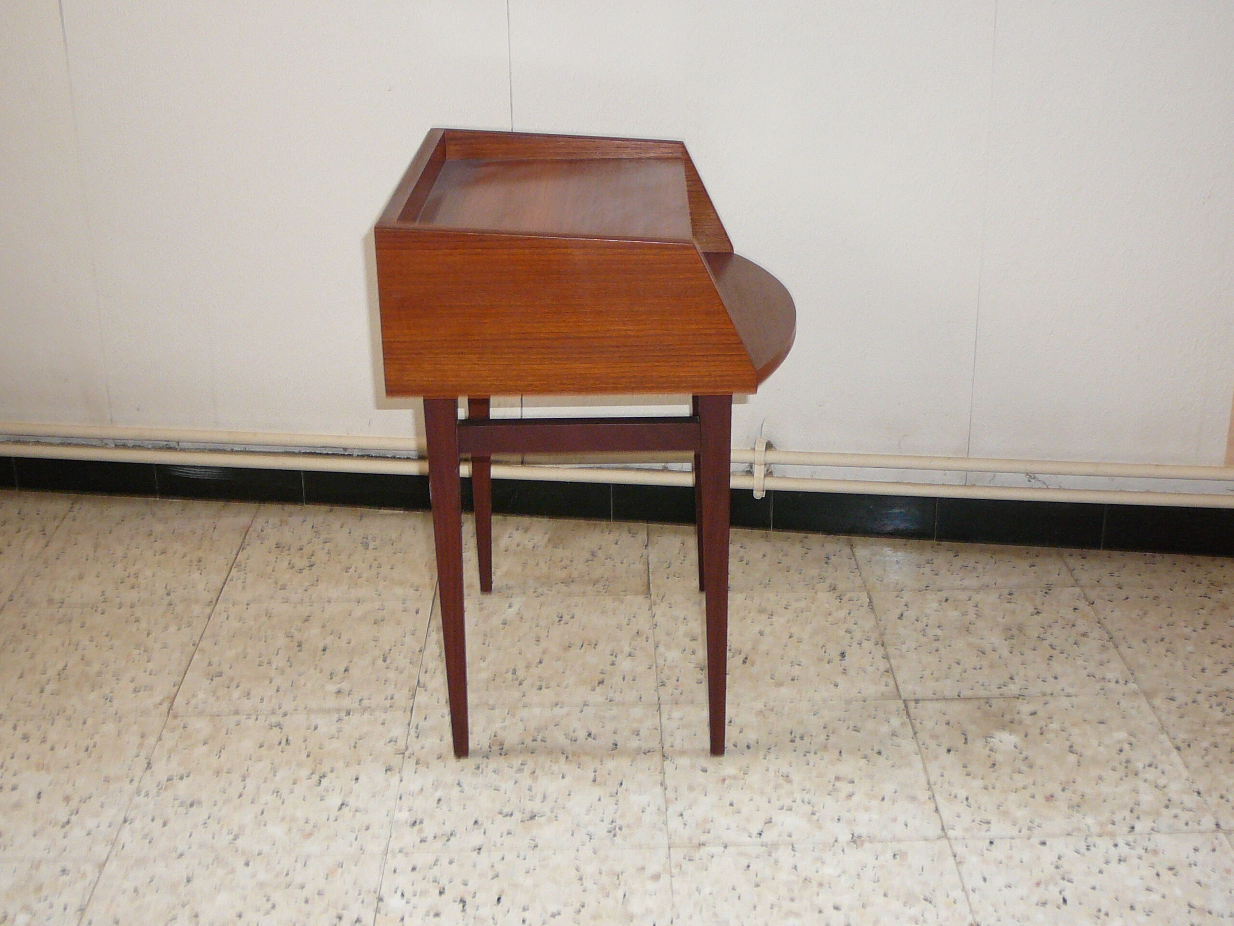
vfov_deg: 29.7
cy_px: 463
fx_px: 1747
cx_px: 617
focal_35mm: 49
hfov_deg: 38.9
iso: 200
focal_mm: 7.3
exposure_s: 1/30
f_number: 3.4
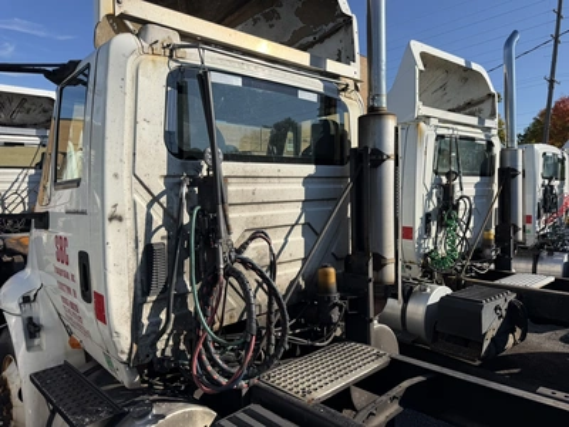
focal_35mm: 24
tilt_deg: -1.3
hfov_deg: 71.6
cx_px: 284
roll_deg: -2.2
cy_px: 214
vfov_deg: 56.8
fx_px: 394
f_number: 1.78
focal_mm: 6.76
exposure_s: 1/4975
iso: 80
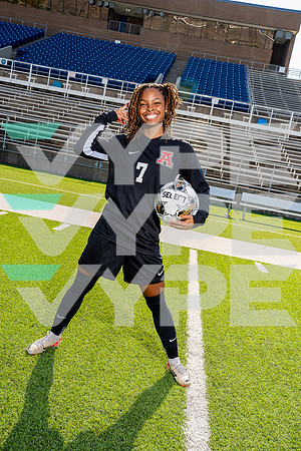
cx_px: 150
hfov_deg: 35.9
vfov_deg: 51.9
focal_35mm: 37
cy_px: 226
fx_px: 464
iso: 320
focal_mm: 37
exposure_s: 1/250
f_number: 10
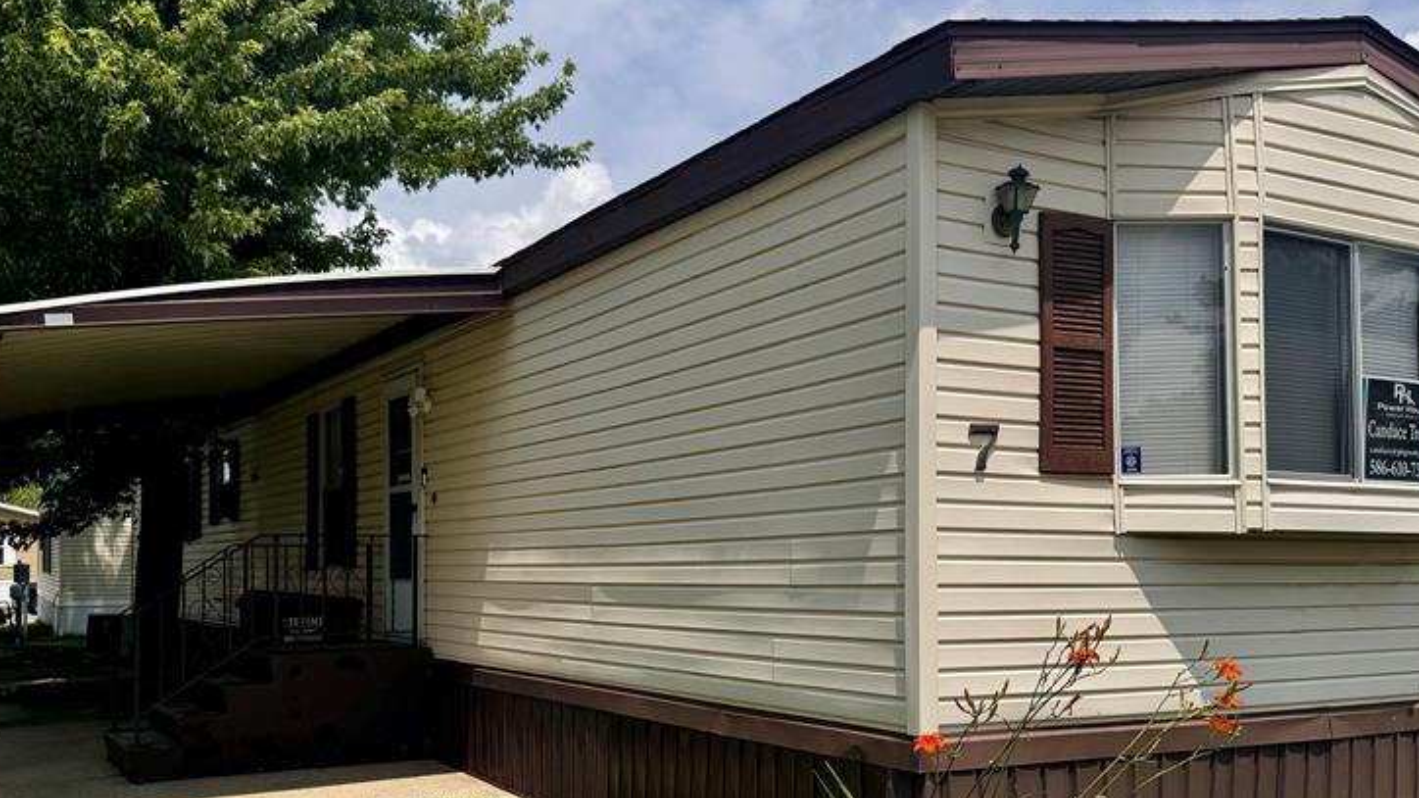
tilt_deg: +0.1
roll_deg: -0.2
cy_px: 524
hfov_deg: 54.0
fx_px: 1392
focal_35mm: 37
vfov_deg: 31.8
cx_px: 753
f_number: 1.78
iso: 80
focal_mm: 6.76
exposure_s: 1/5814
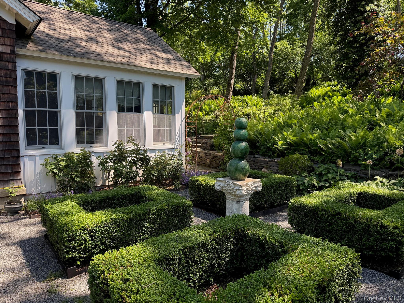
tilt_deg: -5.0
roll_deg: -0.4
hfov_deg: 71.6
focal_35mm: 24
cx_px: 202
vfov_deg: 56.8
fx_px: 280
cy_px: 152
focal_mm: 6.76
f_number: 1.78
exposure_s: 1/622
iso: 100
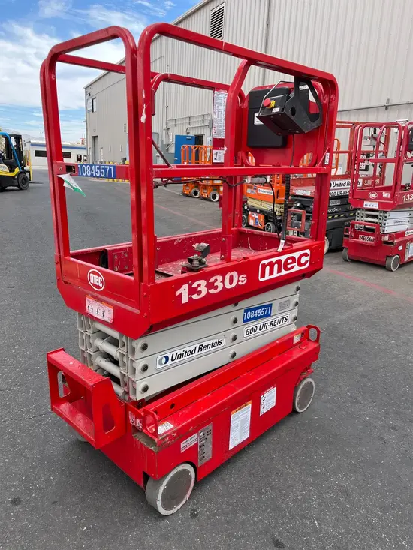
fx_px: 413
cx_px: 206
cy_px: 275
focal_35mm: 26
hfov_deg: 53.1
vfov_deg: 67.3
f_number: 1.6
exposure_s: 1/864
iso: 50
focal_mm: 5.1
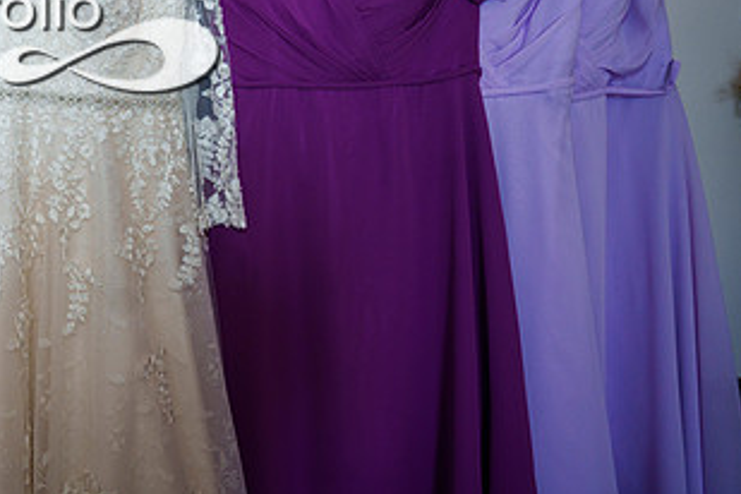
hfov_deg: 53.0
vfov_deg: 40.9
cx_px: 53
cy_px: 68
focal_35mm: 30
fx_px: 617
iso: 800
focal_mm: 16
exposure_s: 1/100
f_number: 4
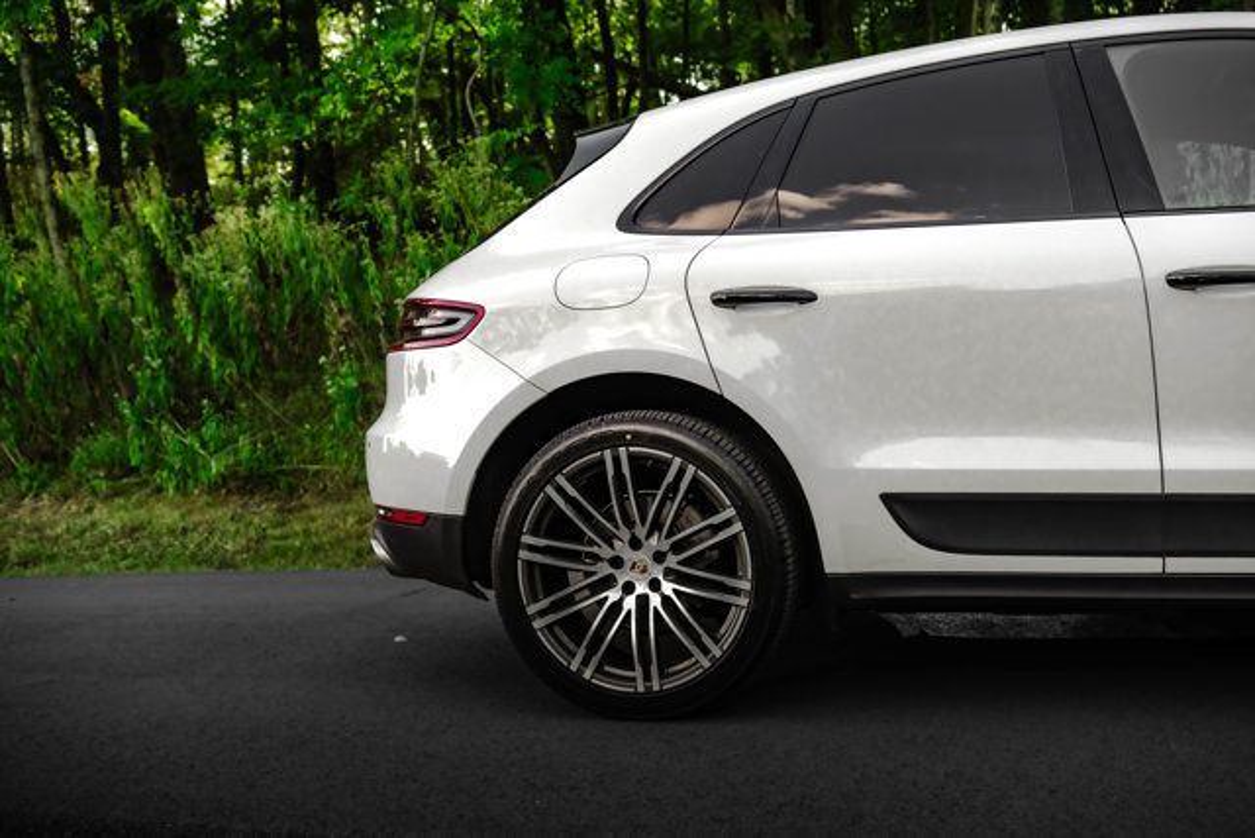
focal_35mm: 40
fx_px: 1395
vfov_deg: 33.4
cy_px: 419
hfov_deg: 48.4
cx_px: 628
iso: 640
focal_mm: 40
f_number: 4.5
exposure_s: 1/500
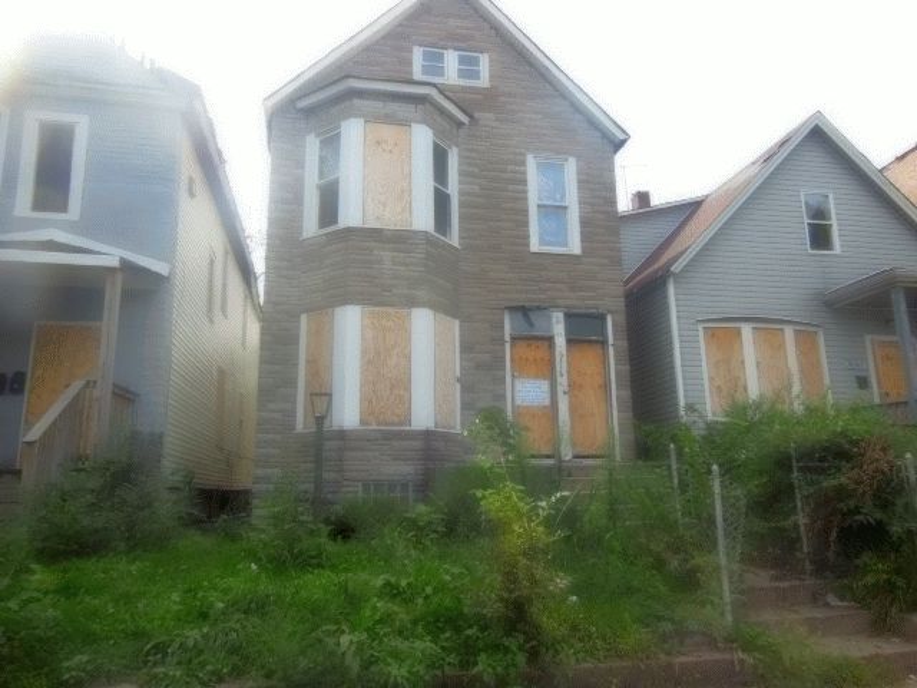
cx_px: 458
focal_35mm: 25
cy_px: 344
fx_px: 662
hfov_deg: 69.4
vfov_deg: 54.9
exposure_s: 1/400
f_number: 3.5
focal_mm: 4.5
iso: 125
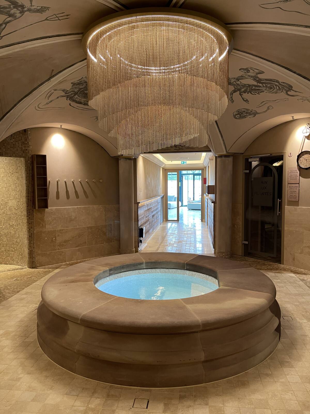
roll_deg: +0.7
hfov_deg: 54.9
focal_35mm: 25
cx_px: 155
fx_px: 299
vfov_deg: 69.4
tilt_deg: -3.3
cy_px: 207
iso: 200
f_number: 1.6
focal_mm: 5.1
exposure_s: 1/50
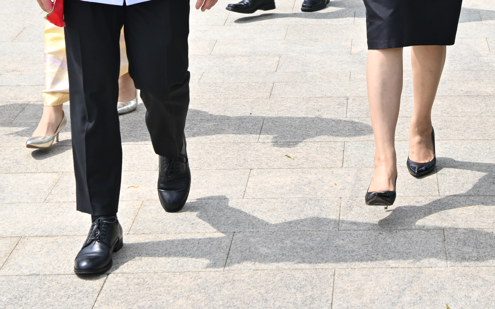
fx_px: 1592
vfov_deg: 10.7
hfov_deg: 17.4
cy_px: -143
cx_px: 460
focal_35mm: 118
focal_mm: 38
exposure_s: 1/400
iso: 100
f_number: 5
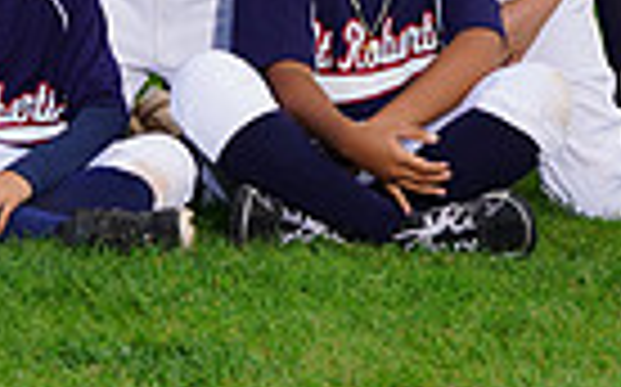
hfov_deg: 3.6
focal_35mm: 578
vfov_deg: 2.3
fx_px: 9774
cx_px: -292
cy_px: -299
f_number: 7.1
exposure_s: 1/200
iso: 160
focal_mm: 135
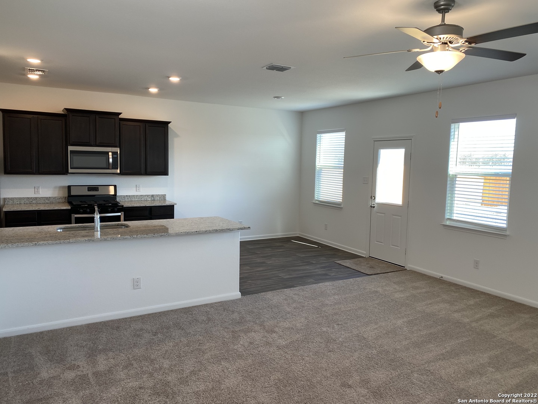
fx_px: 404
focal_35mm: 26
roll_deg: -1.8
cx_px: 269
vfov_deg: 53.1
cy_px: 202
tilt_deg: -5.0
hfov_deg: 67.3
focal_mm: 4.25
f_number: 1.8
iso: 80
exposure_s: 1/120
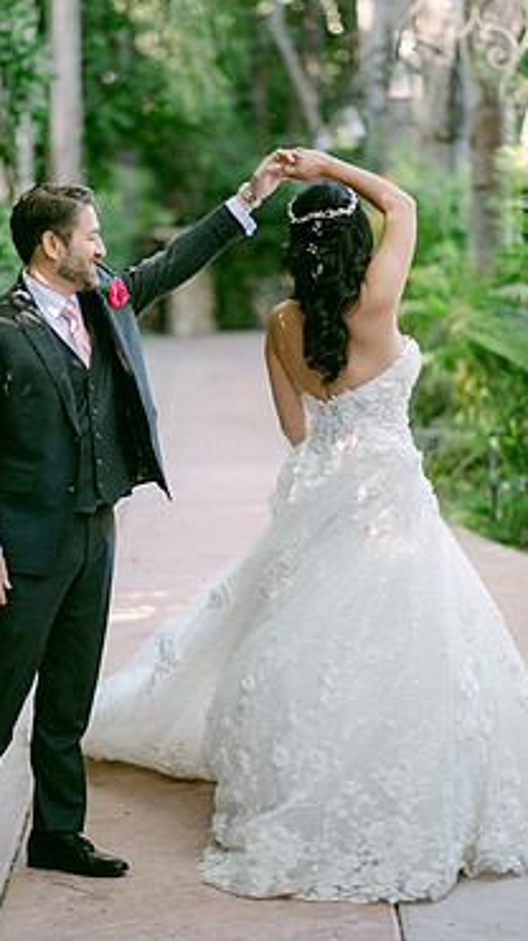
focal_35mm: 108
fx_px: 2695
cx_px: 169
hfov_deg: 11.2
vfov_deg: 19.8
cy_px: 439
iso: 100
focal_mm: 85
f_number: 2
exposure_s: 1/125
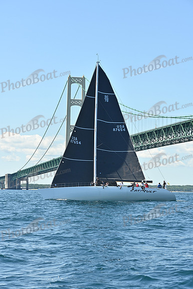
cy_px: 144
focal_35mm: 92
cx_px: 96
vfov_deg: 22.1
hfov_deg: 14.9
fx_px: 739
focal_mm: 92
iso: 320
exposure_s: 1/1000
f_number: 8
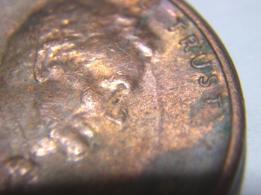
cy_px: 98
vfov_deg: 19.1
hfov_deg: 25.3
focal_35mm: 77
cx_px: 130
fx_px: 581
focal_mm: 10.1
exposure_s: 1/4.1
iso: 101
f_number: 3.9
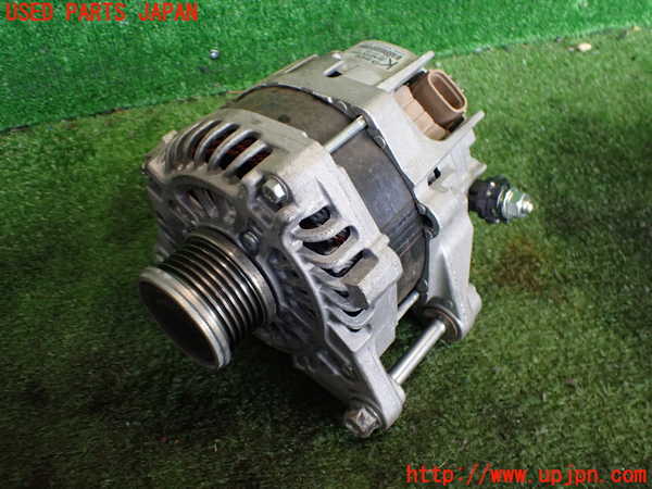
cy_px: 244
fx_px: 565
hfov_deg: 60.0
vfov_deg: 46.8
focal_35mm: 30
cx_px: 326
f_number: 2.3
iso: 500
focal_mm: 5.4
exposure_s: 1/125
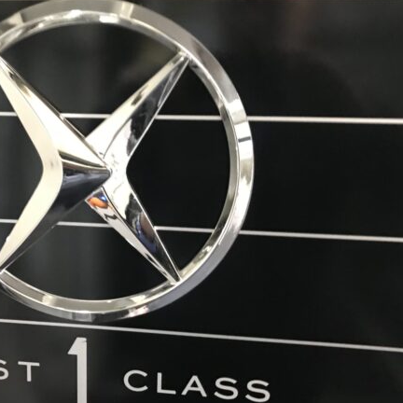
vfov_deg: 38.3
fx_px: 580
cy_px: 184
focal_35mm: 44
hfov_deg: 37.5
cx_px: 106
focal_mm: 3.99
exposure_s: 1/6
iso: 100
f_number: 1.8
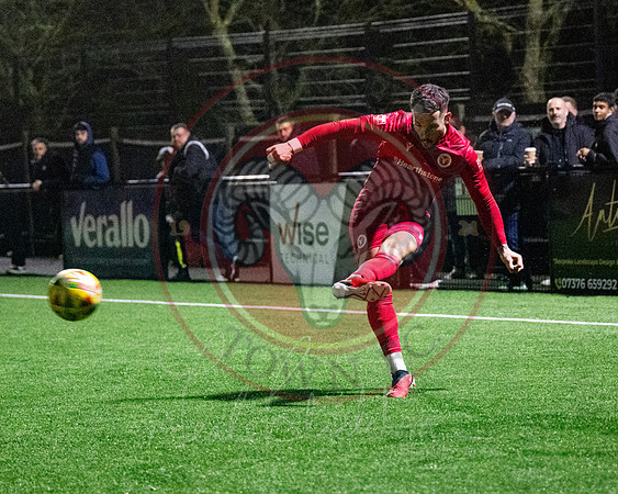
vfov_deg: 10.1
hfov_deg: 12.6
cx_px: 408
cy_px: 215
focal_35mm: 153
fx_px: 2805
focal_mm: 79
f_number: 2.8
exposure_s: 1/1000
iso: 8000
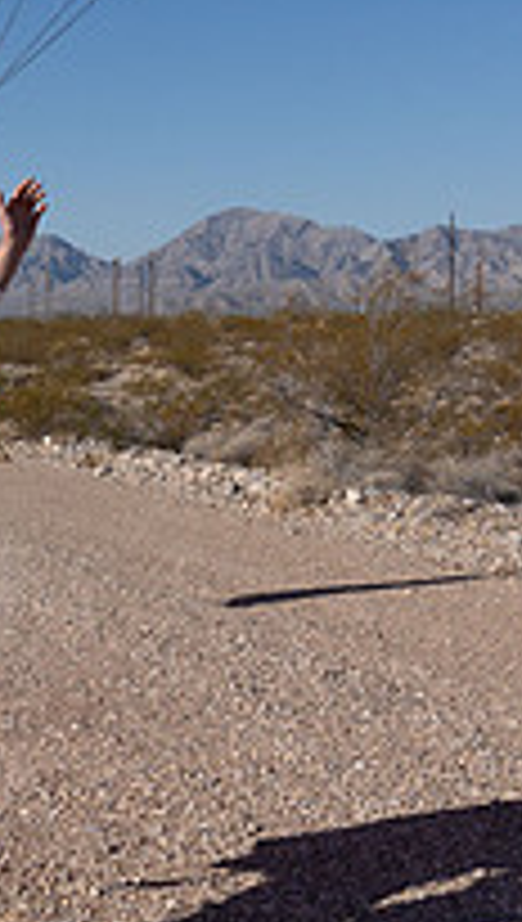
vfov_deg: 29.7
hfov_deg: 16.4
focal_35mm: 71
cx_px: -94
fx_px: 1739
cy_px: 515
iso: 800
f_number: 11
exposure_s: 1/2000
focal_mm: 24
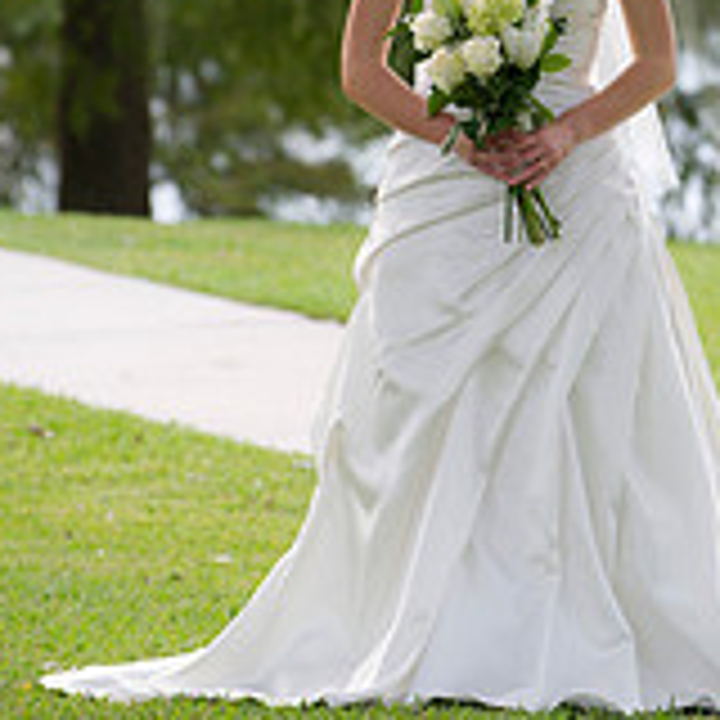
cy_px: 9
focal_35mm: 455
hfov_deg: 3.8
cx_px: 641
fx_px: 10707
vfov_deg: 3.8
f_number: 4
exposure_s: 1/250
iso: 320
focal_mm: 190
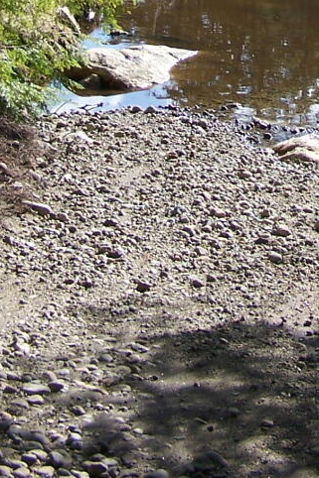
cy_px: -113
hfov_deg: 12.1
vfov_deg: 17.3
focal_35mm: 112
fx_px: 1490
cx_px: 323
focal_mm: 6.3
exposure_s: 1/500
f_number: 2.8
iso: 80
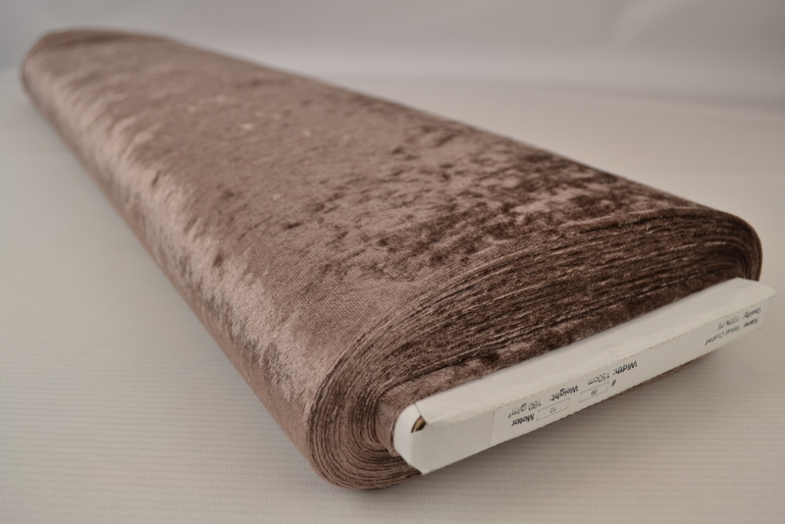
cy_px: 262
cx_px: 392
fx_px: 720
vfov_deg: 40.0
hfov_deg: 57.2
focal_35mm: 33
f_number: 5.6
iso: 100
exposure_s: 1/80
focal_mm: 22
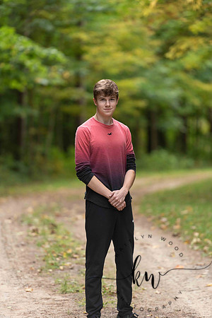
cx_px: 106
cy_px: 159
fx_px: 1767
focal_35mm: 200
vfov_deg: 10.3
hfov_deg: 6.9
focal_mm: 200
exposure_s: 1/320
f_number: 2.8
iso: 500
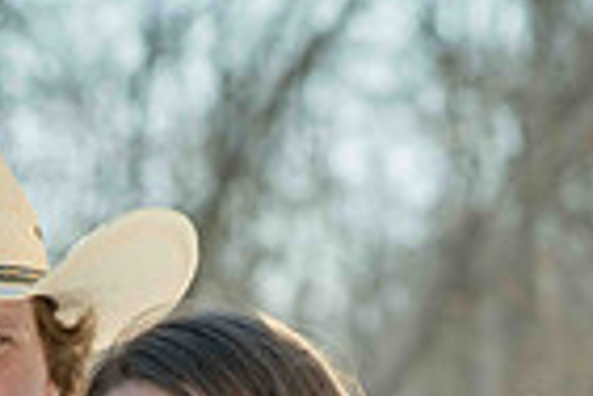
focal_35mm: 383
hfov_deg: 5.4
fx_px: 6308
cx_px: 164
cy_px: 923
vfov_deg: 3.5
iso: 400
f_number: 8
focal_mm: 120
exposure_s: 1/400
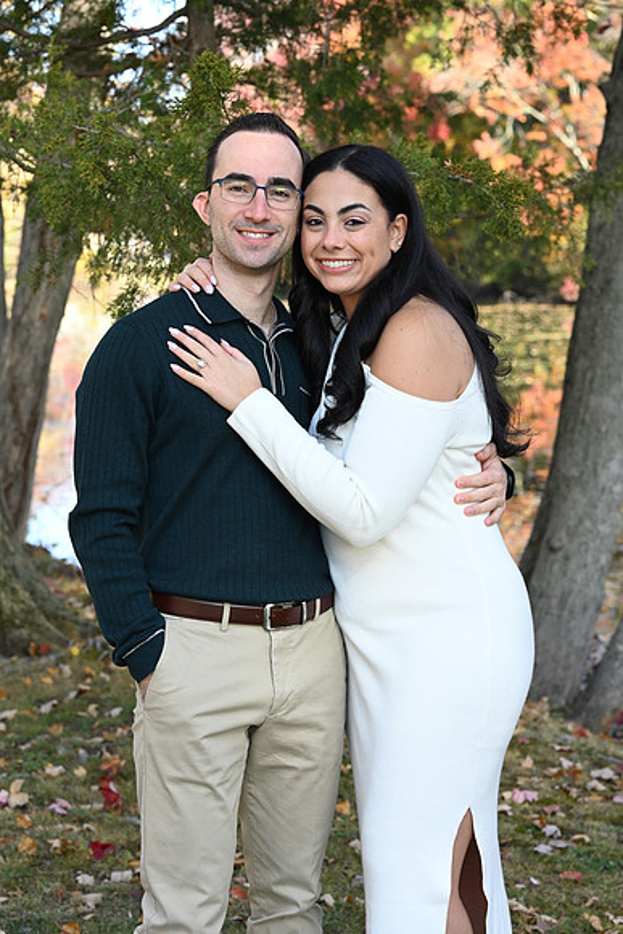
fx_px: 2205
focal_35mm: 85
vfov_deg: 23.9
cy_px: 467
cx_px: 312
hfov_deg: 16.1
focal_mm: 85
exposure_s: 1/160
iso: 320
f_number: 7.1
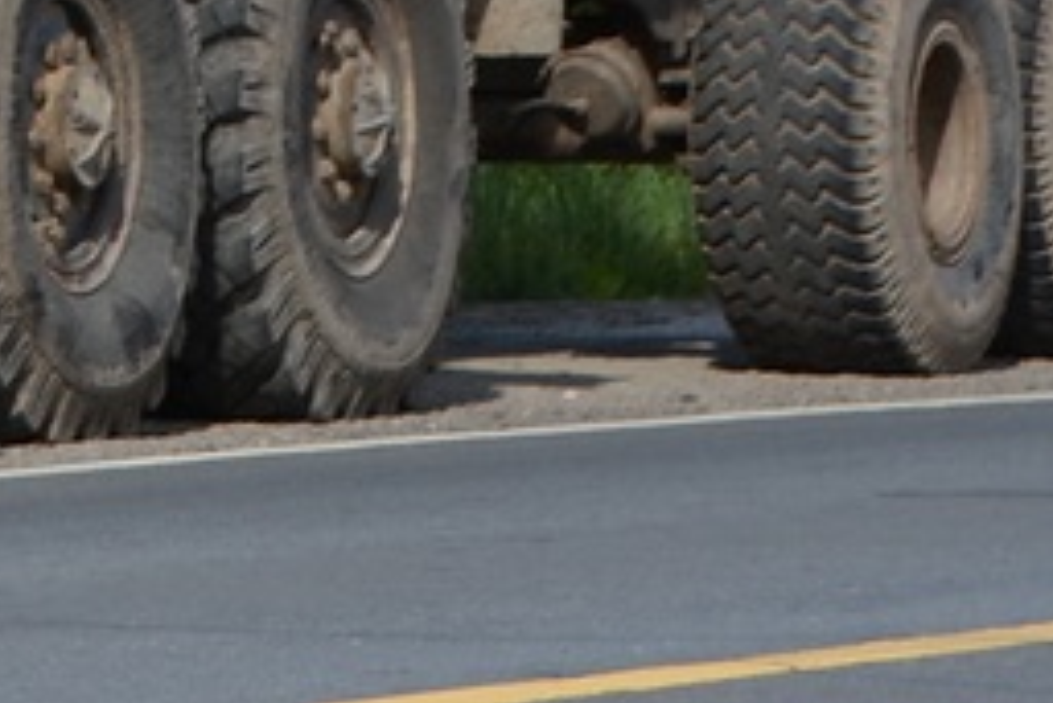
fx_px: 10682
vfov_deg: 3.7
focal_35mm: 365
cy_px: -935
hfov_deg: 5.6
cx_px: -724
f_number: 8
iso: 140
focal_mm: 52
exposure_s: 1/250
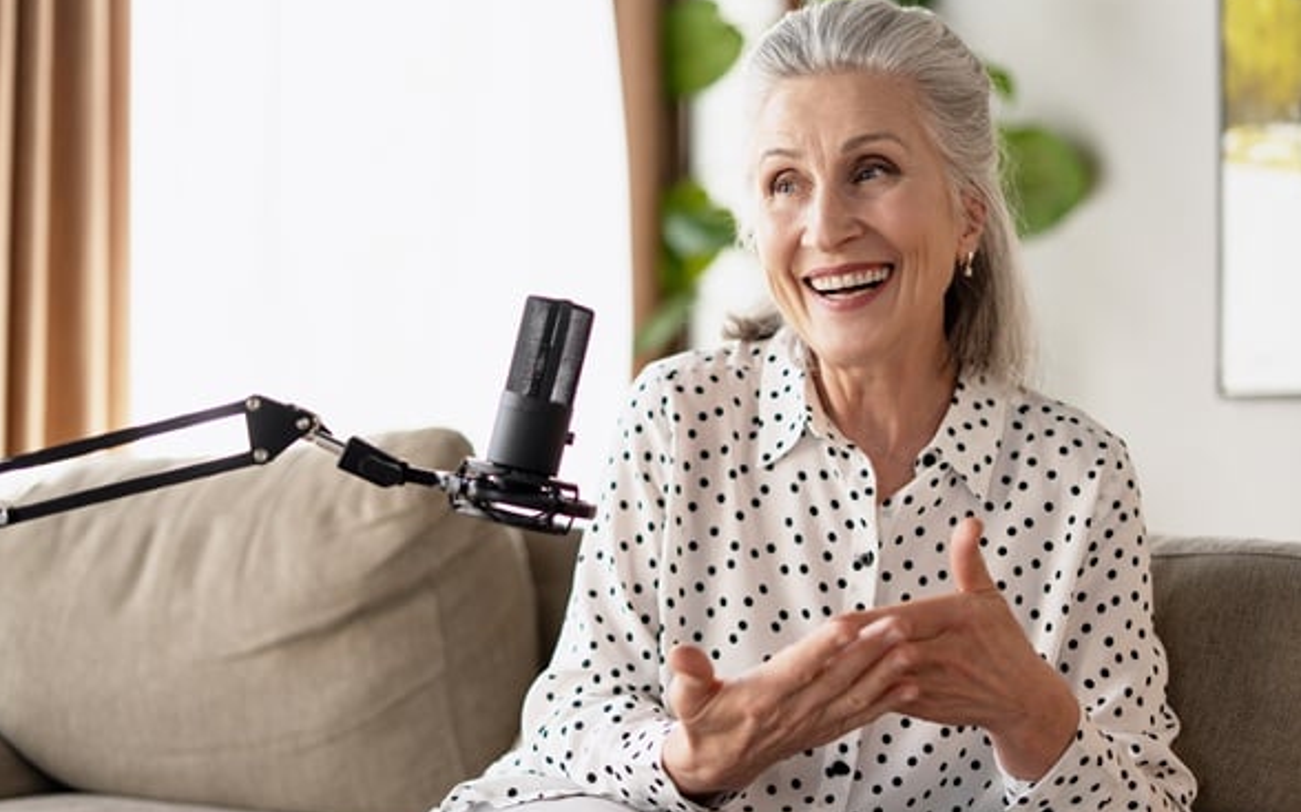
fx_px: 1843
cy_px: 394
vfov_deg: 24.8
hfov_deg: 38.9
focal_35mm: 52
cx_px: 644
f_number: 2
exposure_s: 1/250
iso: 400
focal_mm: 50
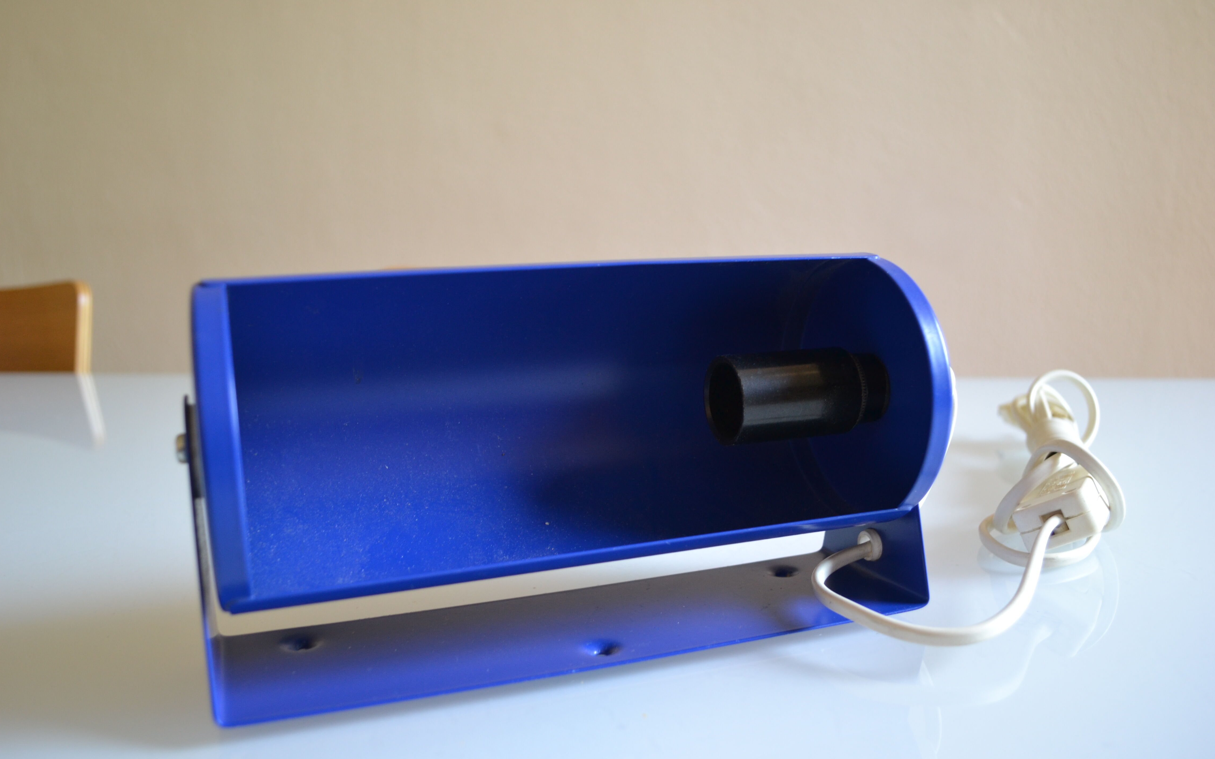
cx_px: 604
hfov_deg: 61.2
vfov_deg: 40.6
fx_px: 1027
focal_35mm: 31
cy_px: 402
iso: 400
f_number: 3.8
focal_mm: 20
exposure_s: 1/50
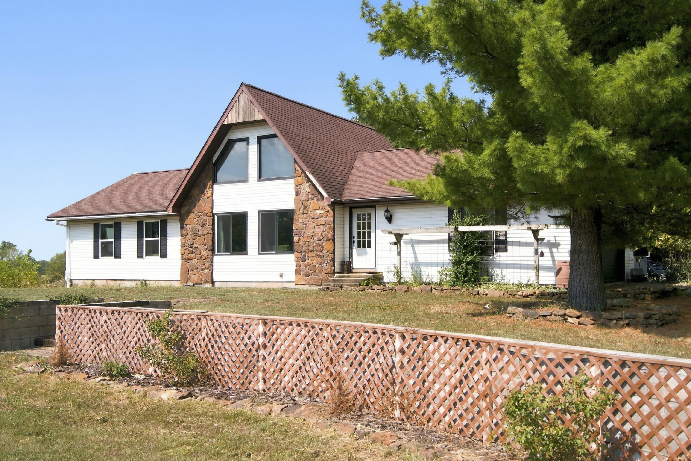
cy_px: 230
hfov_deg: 58.7
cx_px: 346
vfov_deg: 41.1
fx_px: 614
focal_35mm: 32
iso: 200
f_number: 9
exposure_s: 1/500
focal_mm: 32
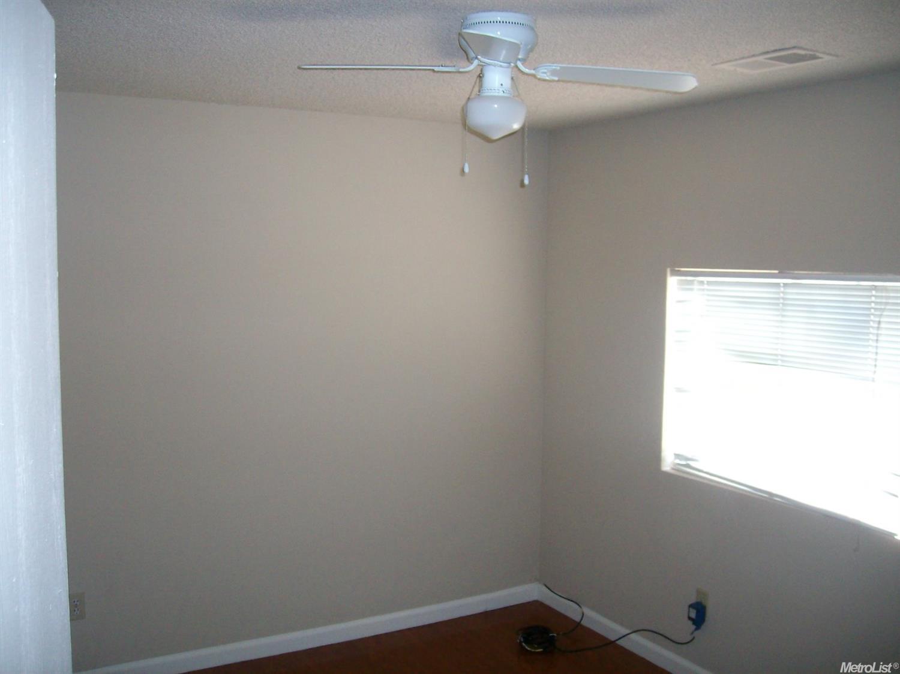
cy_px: 337
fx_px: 910
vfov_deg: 40.7
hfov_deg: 52.6
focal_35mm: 35
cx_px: 450
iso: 157
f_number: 2.8
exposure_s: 1/40
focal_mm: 5.8
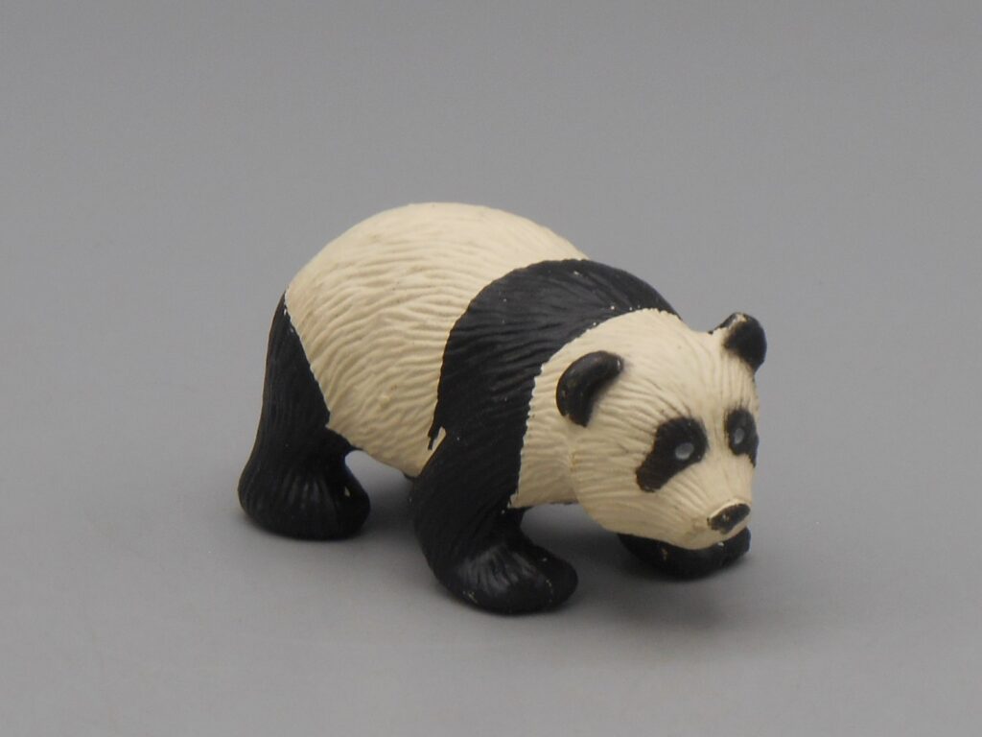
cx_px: 491
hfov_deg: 18.7
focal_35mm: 105
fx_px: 2979
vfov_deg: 14.1
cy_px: 368
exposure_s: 1/80
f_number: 5.1
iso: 80
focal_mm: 18.8
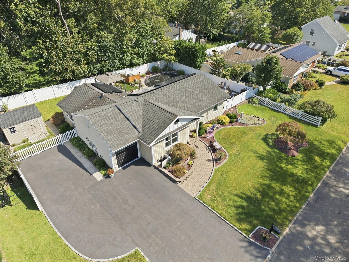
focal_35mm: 24
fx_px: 242
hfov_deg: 71.6
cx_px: 174
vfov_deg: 56.8
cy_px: 131
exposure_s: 1/5000
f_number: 1.8
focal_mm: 8.7
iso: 200
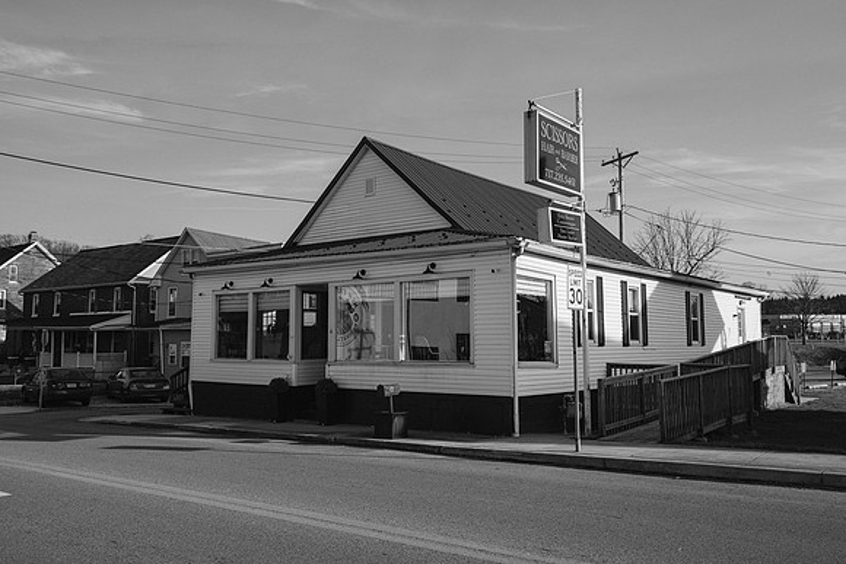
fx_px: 717
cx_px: 423
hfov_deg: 61.1
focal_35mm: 30
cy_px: 282
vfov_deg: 43.0
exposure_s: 1/200
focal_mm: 30.5
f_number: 8
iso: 64
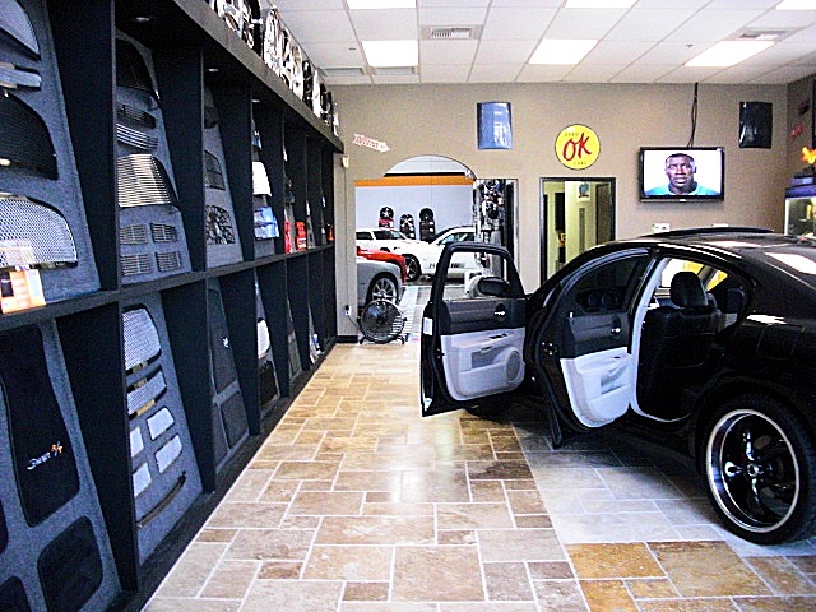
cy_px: 306
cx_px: 408
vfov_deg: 39.7
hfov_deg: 51.4
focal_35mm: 36
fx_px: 849
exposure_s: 1/100
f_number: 2.8
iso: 800
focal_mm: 6.3
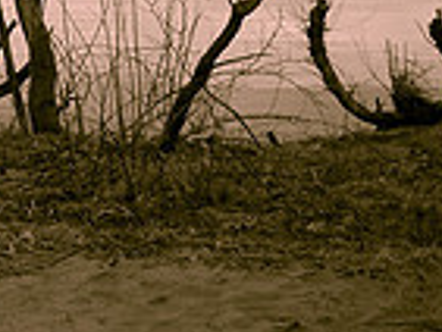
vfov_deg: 9.0
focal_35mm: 156
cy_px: -315
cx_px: -442
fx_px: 1994
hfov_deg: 11.4
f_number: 4.6
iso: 50
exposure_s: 1/100
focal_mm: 6.3
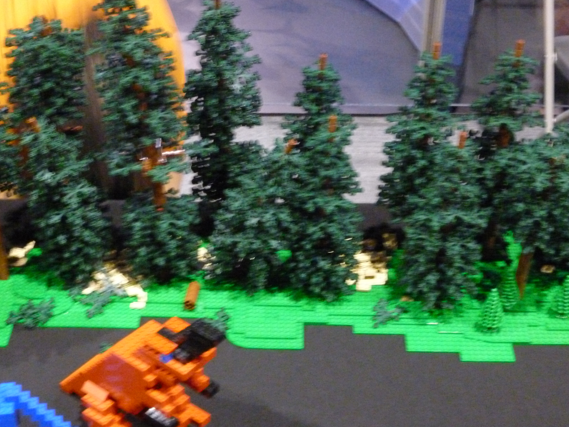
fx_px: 1134
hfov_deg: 28.1
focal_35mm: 69
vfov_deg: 21.2
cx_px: 240
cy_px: 293
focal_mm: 8.6
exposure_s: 1/4
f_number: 4
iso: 1000
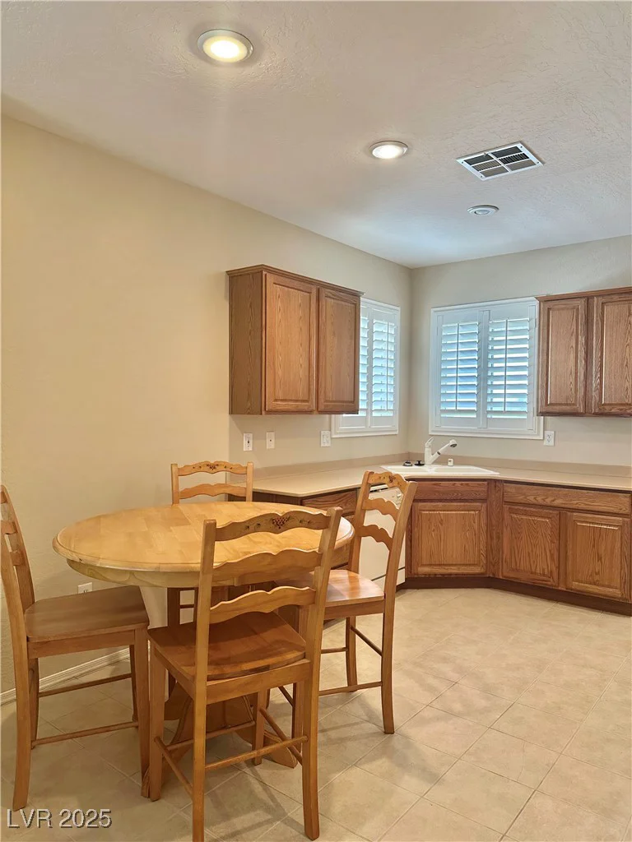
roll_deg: -1.3
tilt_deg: +0.8
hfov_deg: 56.8
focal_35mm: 24
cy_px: 421
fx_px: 584
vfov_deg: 71.6
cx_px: 316
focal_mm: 6.86
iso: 125
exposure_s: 1/60
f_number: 1.78
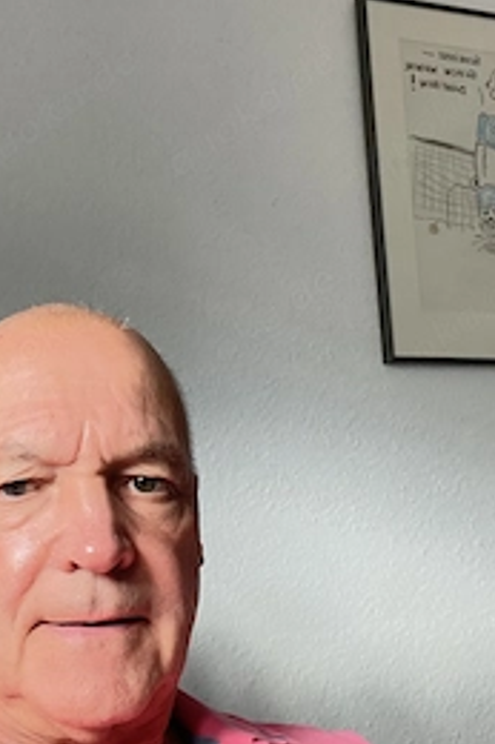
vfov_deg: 41.1
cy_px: 375
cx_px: 157
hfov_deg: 27.8
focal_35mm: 48
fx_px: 991
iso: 320
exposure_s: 1/60
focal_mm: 2.71
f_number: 2.2
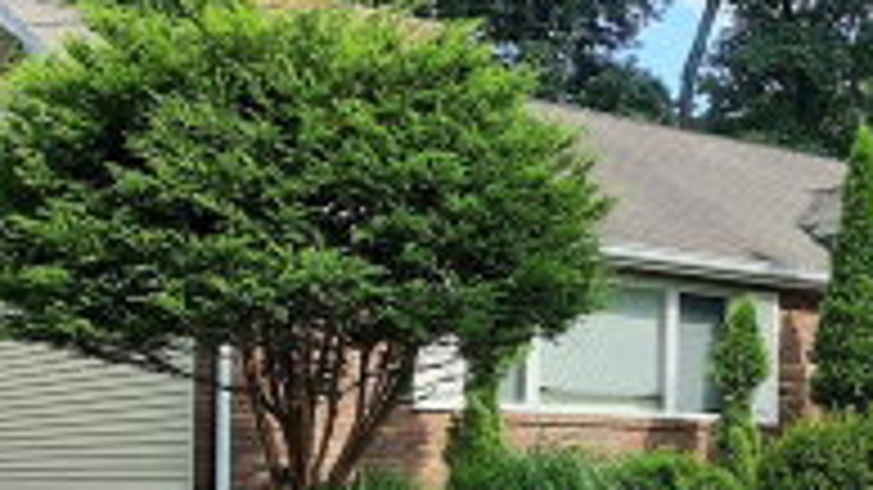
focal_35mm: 72
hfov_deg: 25.9
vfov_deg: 16.5
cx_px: 1076
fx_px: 1666
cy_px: 450
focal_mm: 4.6
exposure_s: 1/258
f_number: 2
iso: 32
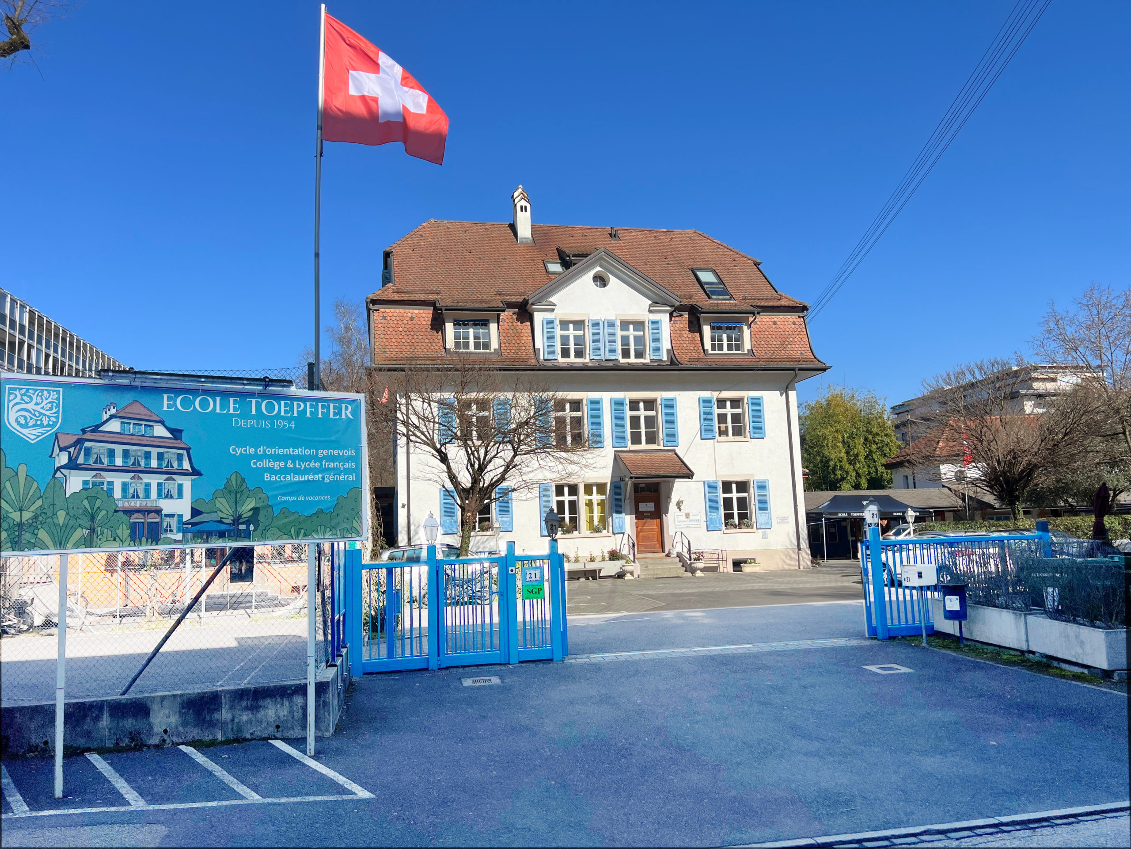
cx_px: 566
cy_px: 424
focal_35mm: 26
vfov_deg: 53.1
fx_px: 849
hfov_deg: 67.3
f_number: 1.5
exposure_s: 1/4831
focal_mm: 5.7
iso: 50
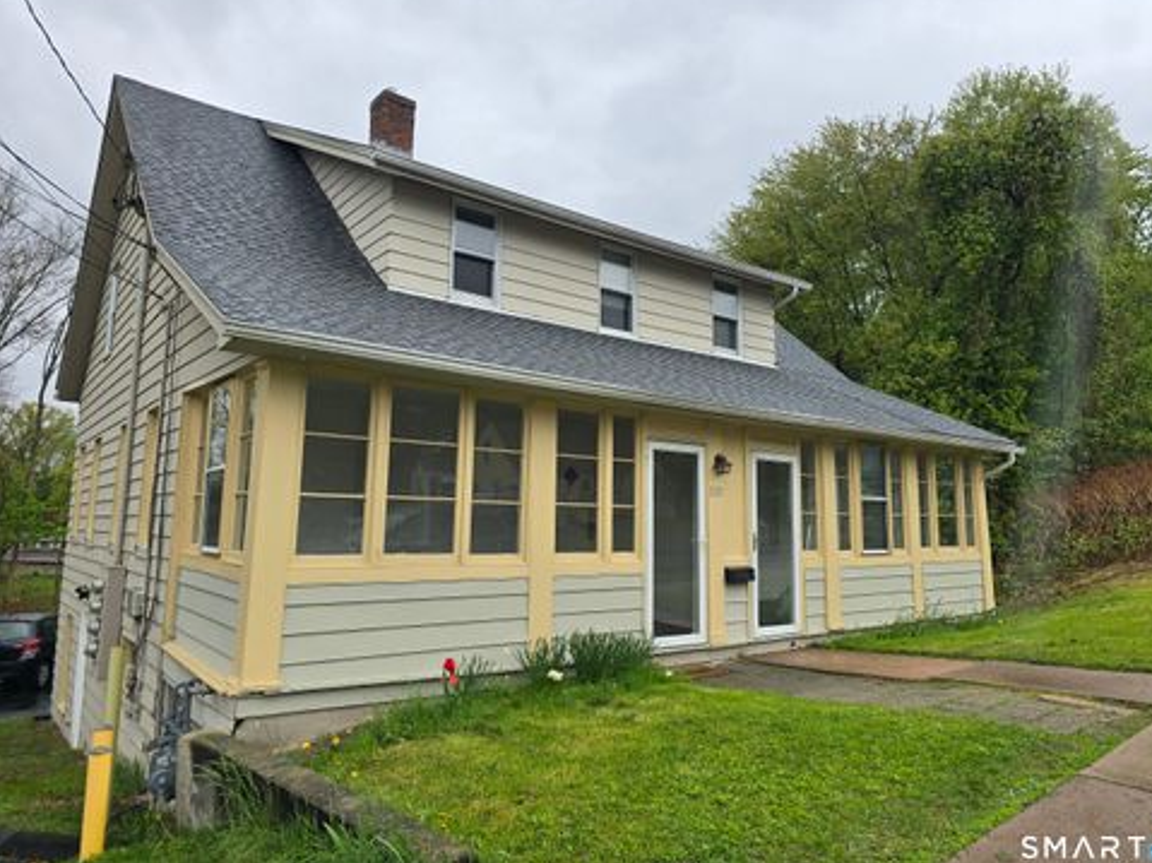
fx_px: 799
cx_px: 599
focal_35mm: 24
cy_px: 417
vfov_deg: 56.8
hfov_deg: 71.6
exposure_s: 1/313
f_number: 1.7
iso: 12
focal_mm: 6.3
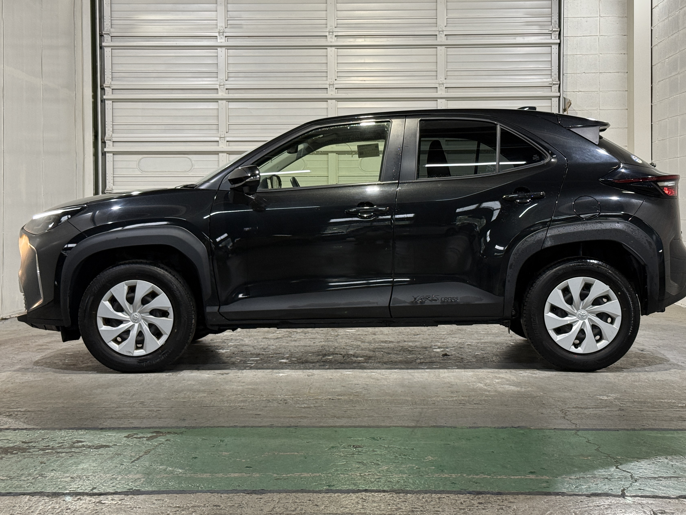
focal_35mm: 57
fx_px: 1130
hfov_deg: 33.8
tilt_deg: +0.1
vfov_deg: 25.6
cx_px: 357
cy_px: 215
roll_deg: +0.4
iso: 125
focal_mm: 6.76
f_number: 1.78
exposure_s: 1/60
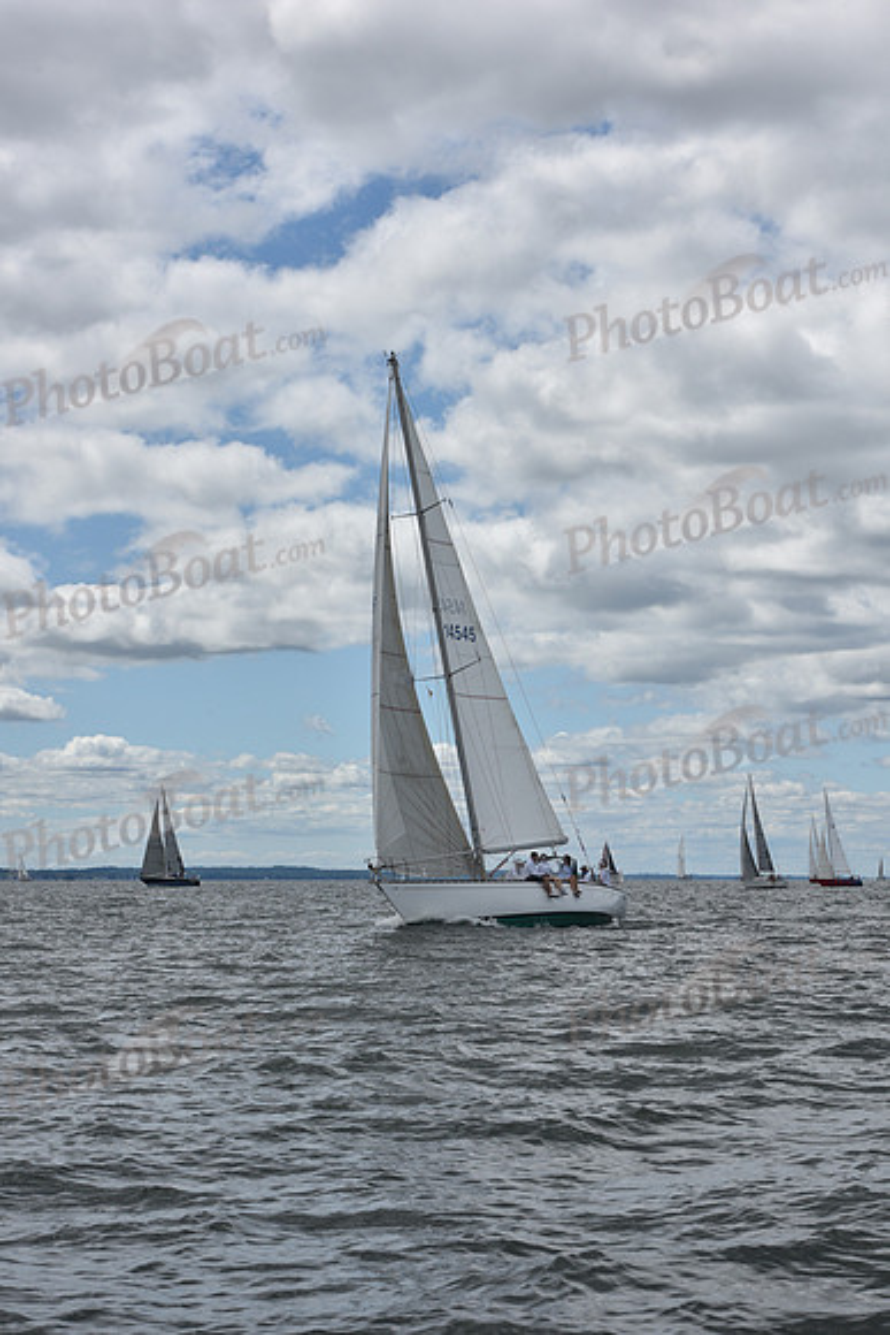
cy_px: 668
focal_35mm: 70
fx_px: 2594
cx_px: 445
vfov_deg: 28.8
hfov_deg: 19.5
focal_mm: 70
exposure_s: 1/800
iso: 250
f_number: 11
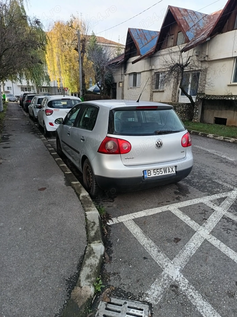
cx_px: 118
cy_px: 158
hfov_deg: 56.8
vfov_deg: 71.6
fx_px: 219
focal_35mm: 24
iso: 124
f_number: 1.75
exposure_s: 1/100
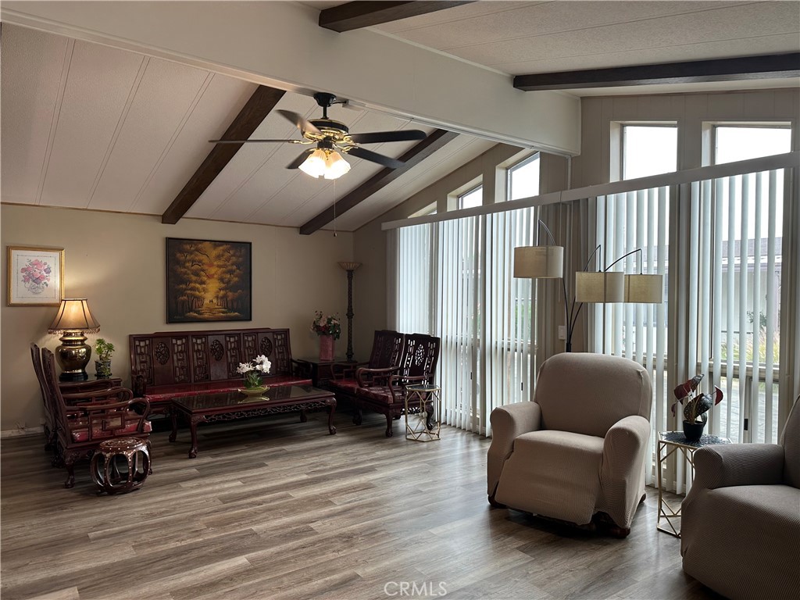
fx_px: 555
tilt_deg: -1.1
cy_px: 300
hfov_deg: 71.6
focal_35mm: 24
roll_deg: +0.0
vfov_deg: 56.8
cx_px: 400
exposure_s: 1/120
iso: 100
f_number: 1.78
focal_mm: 6.86
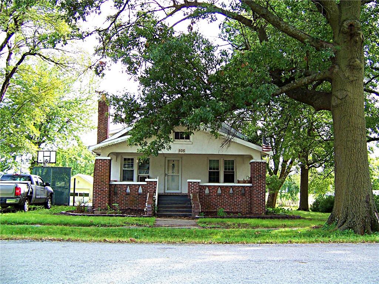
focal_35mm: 33
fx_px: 361
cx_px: 190
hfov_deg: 55.4
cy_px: 142
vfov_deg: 42.9
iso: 80
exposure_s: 1/90
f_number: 3.4
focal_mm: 5.5
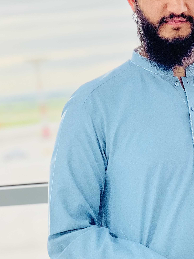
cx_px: 174
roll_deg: +5.7
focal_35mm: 143
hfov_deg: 10.3
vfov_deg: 13.8
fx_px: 1069
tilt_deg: -1.0
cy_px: 129
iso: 80
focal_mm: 9
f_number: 2.8
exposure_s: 1/100
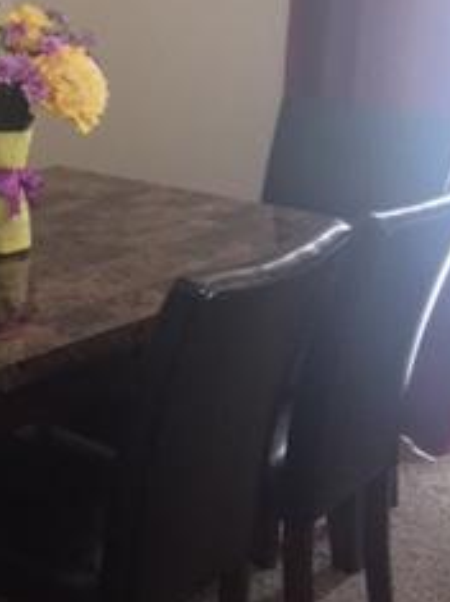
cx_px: -136
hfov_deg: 17.5
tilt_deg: -9.2
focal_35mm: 79
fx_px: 1371
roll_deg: -0.8
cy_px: 138
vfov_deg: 24.4
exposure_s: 1/4
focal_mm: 4.15
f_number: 2.2
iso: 100
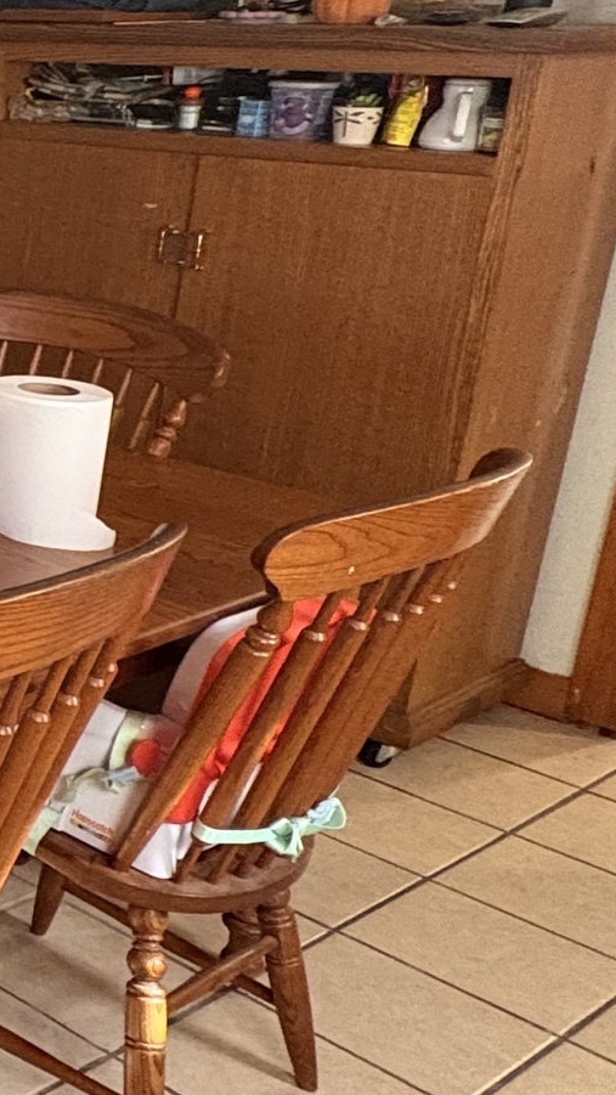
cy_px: 397
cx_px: -733
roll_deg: -0.9
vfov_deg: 39.5
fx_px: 1510
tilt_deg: -14.3
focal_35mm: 52
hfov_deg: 15.9
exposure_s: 1/40
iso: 640
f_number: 2.2
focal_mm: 2.22
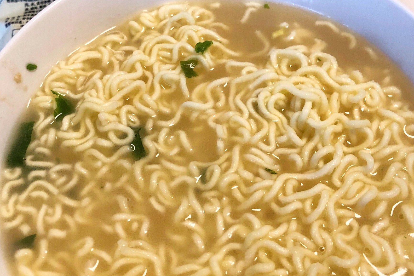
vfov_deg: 29.1
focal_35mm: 46
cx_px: 210
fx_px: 529
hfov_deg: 42.7
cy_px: 94
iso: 50
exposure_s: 1/15
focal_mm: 3.99
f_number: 1.8
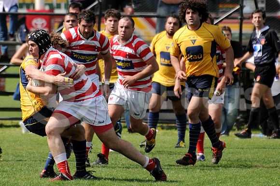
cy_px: 93
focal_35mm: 450
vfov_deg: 3.0
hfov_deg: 4.6
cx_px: 140
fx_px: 3495
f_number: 5.6
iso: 250
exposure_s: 1/800
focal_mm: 300
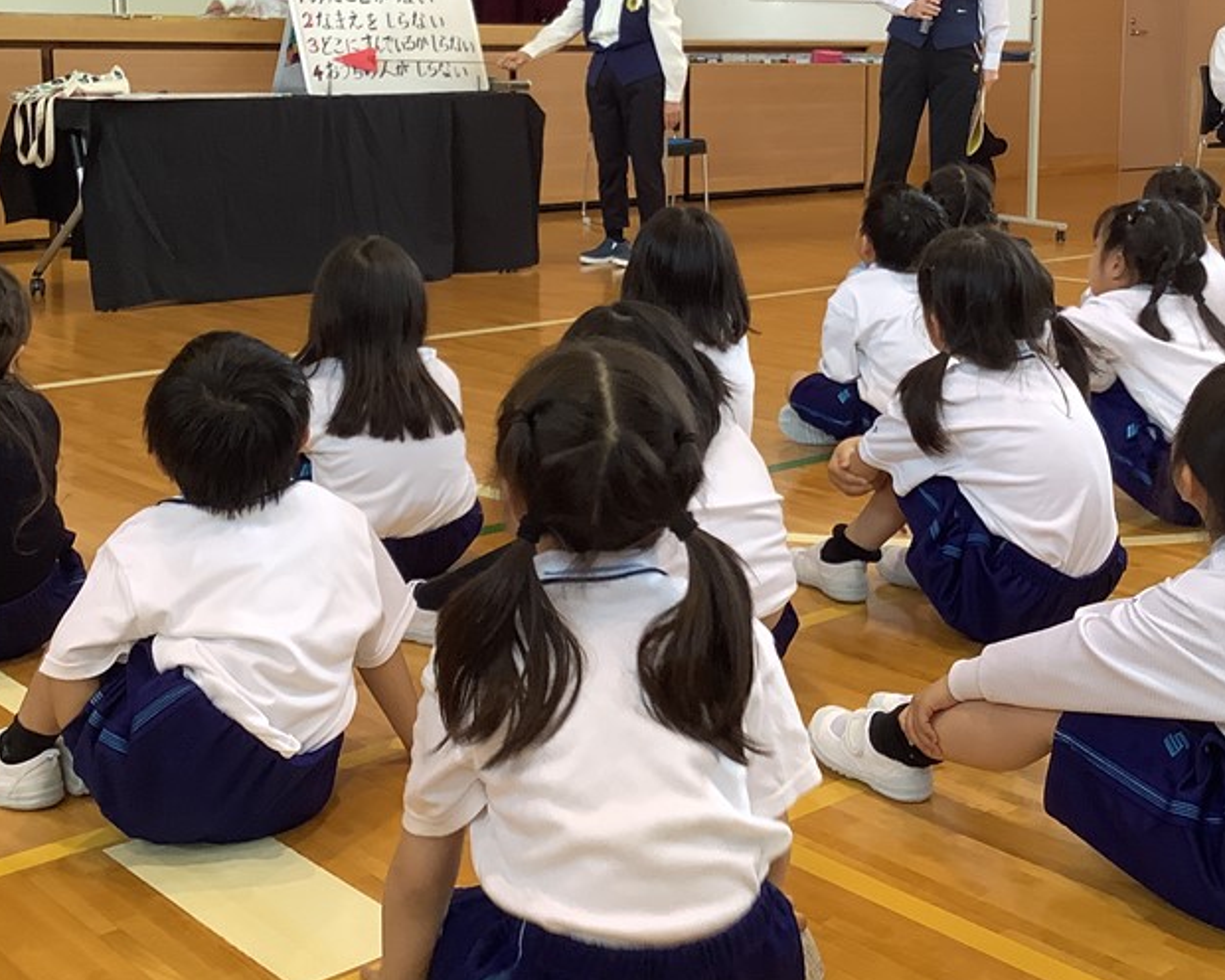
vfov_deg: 29.9
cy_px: 275
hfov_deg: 37.3
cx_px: 638
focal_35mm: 50
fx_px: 1813
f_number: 2.4
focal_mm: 3.3
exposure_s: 1/60
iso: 80
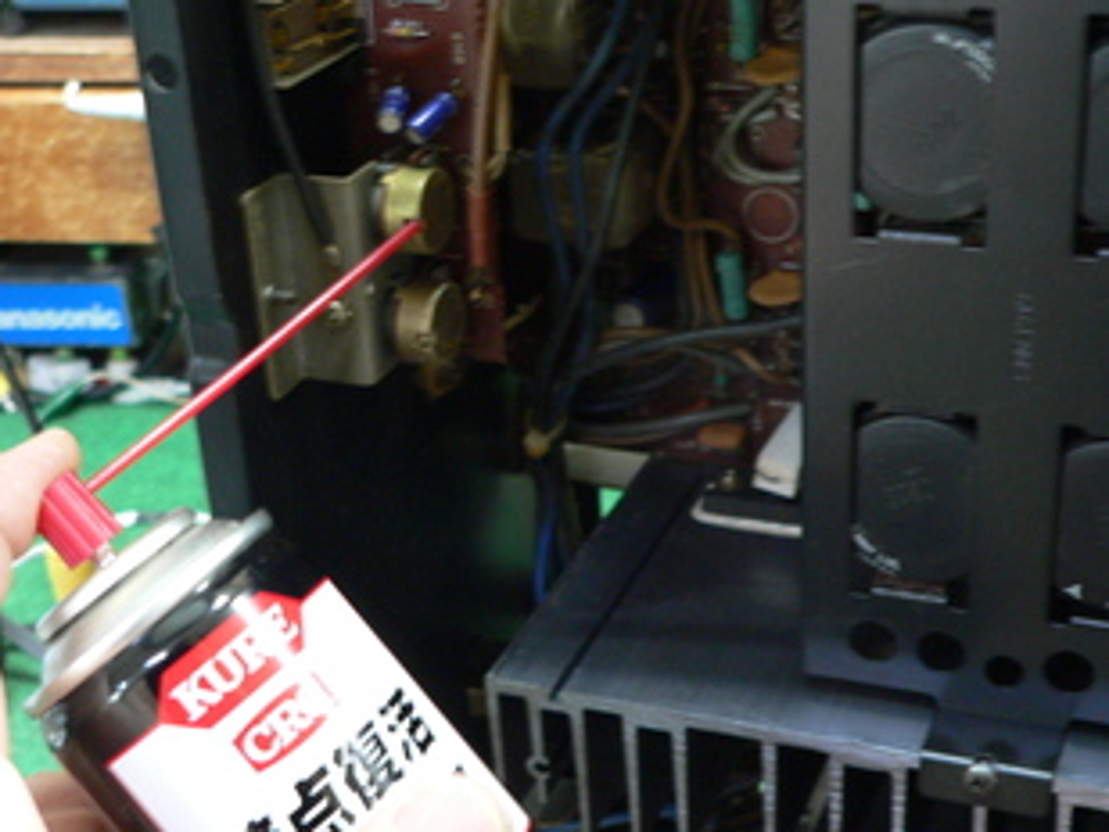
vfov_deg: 24.8
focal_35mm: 59
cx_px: 531
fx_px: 1891
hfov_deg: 32.7
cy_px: 450
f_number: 2.8
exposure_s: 1/6
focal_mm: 8
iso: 200
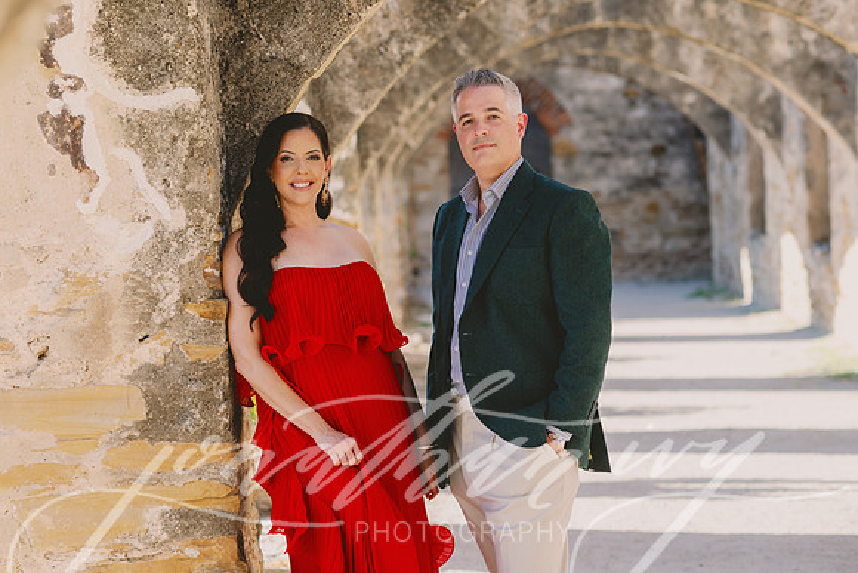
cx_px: 376
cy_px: 251
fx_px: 2278
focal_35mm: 96
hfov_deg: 21.3
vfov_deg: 14.3
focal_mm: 85
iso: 125
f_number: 3.5
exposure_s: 1/500
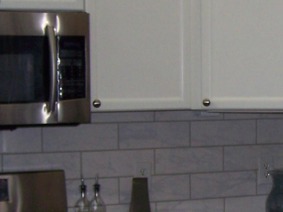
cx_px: 324
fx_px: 1120
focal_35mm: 137
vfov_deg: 10.7
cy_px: 207
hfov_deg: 14.0
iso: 80
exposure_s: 1/60
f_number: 2.8
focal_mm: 6.3
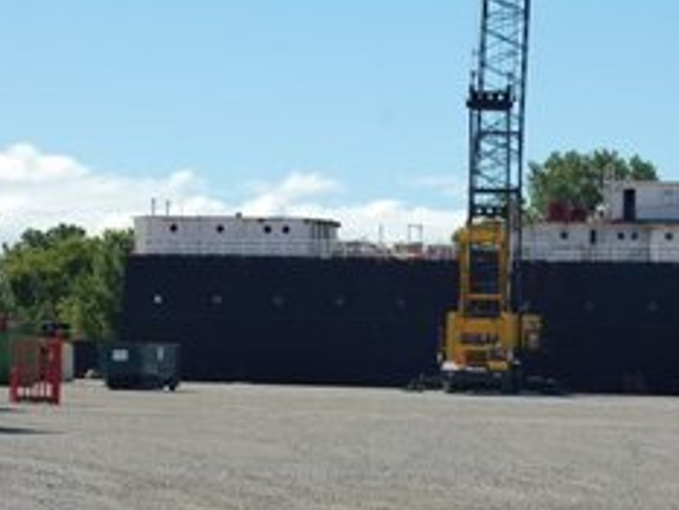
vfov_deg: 8.6
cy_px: 245
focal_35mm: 173
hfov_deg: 11.4
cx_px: 525
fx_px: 3395
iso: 200
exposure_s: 1/640
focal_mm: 70
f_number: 6.3
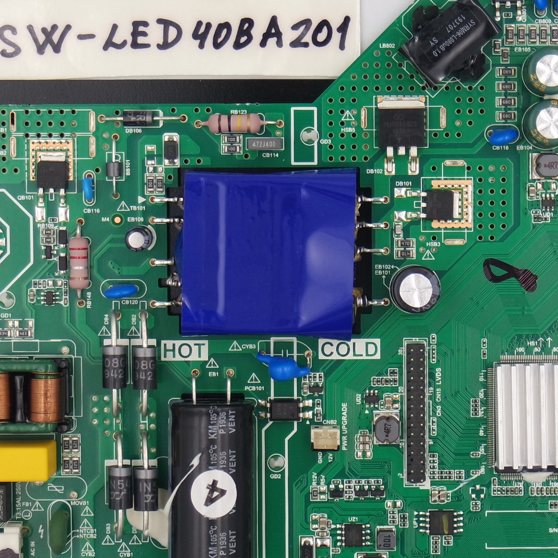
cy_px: 281
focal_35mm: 123
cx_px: 386
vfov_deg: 14.2
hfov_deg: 14.1
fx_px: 2243
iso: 160
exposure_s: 1/125
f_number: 5
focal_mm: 19
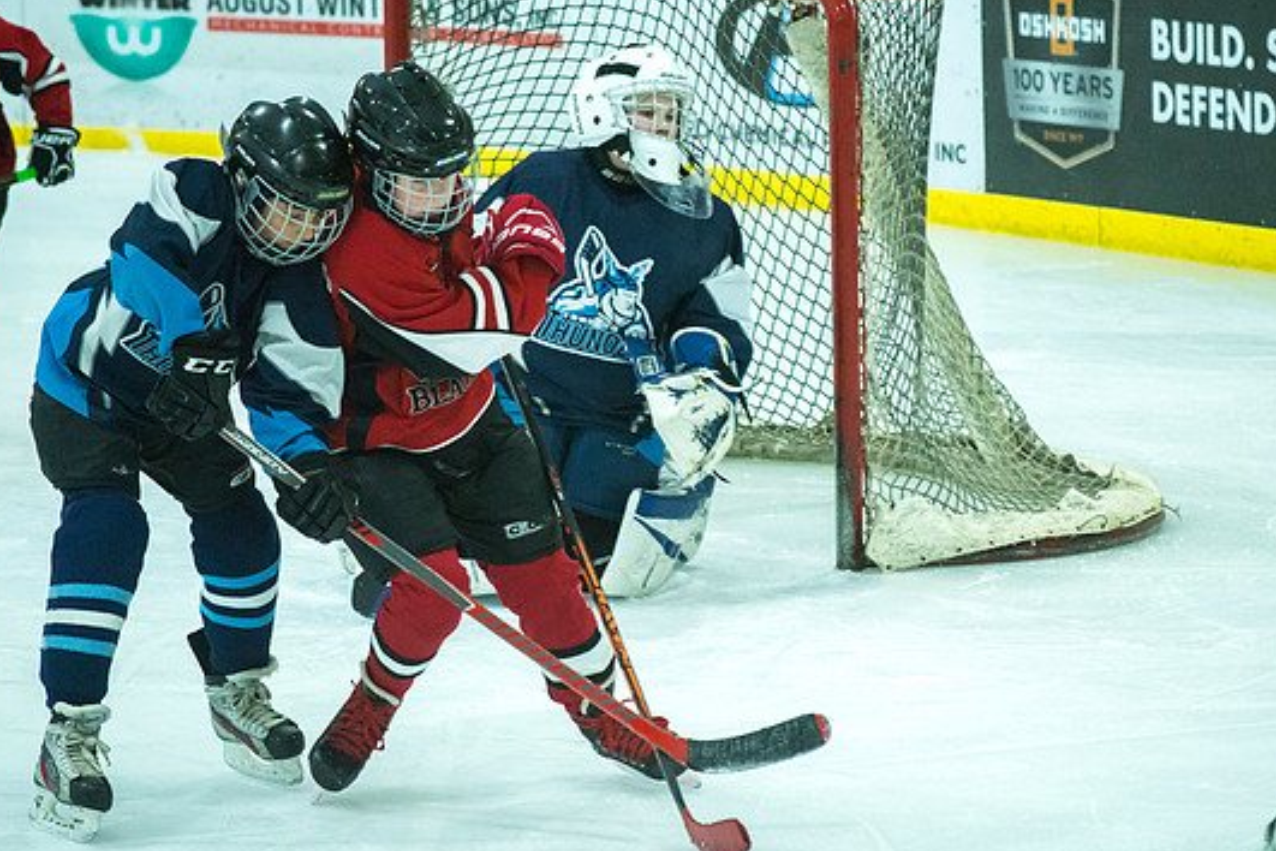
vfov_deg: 6.4
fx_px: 7549
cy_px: 398
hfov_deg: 9.7
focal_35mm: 213
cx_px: 730
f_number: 5.6
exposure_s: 1/640
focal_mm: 170
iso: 6400
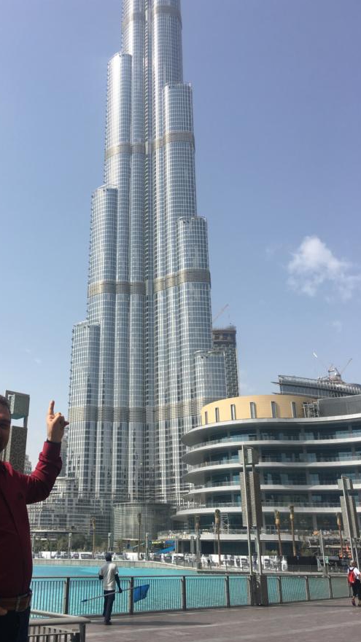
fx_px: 562
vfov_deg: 59.5
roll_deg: -2.3
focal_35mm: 33
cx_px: 114
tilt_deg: +22.2
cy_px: 310
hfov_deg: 35.2
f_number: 2.2
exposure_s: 1/2137
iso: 25
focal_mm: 4.15
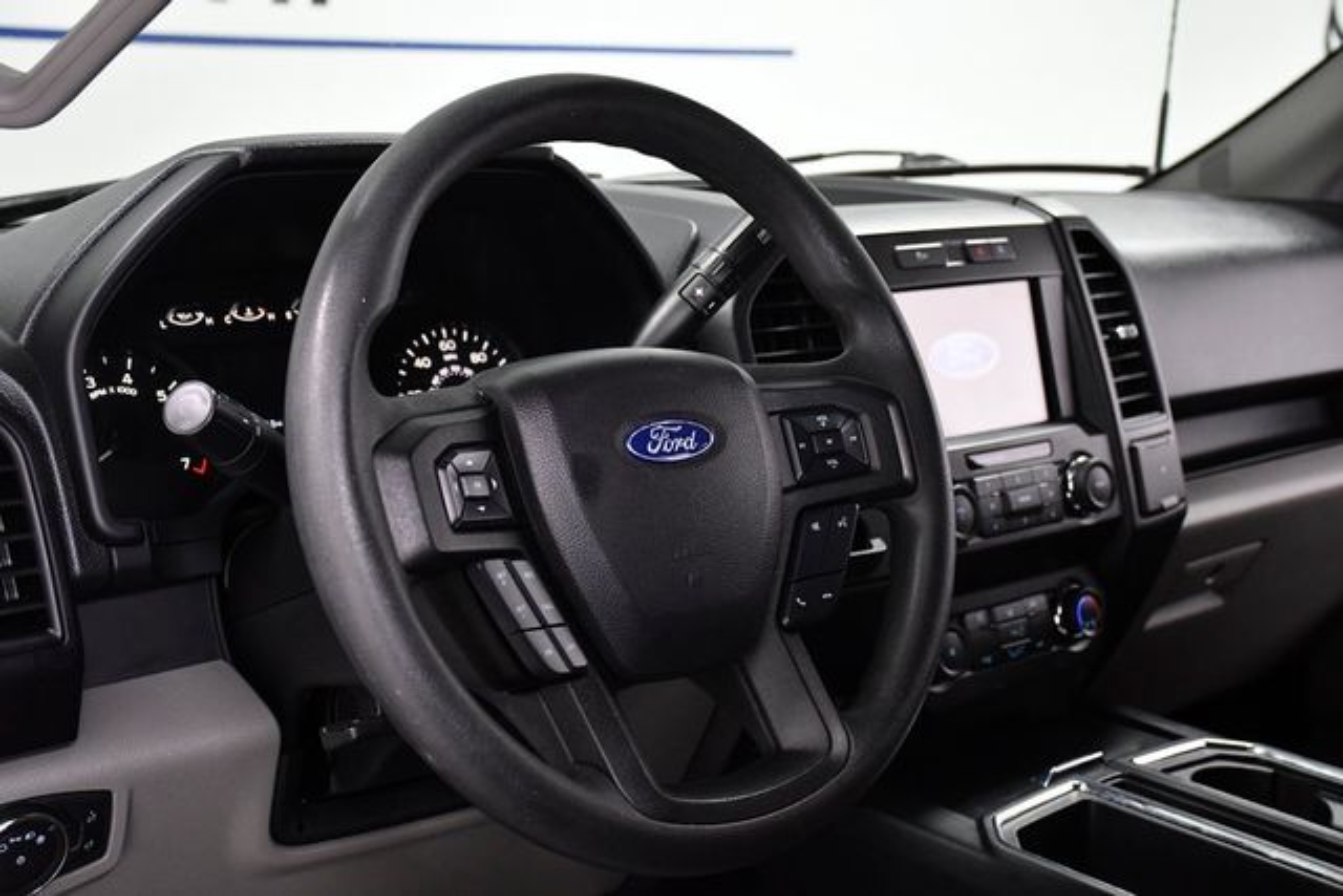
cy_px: 448
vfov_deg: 26.5
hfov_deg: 38.9
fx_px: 1903
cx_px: 672
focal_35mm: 51
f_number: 4.2
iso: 2500
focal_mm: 34
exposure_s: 1/160
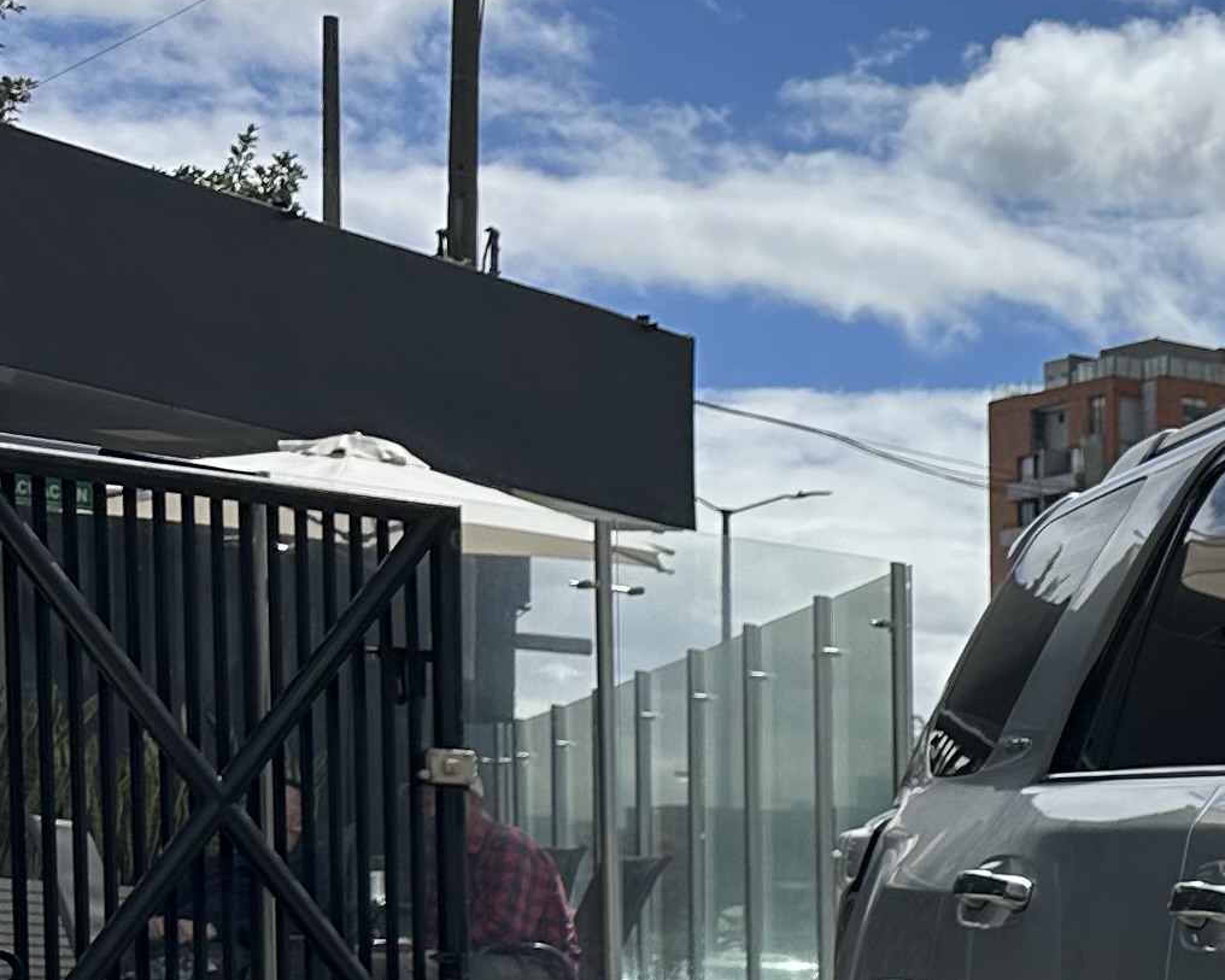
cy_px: 1287
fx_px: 3372
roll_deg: -1.8
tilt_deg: -4.2
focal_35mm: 93
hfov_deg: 16.5
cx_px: 2334
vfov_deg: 15.7
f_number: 1.78
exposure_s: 1/6211
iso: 80
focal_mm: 6.86
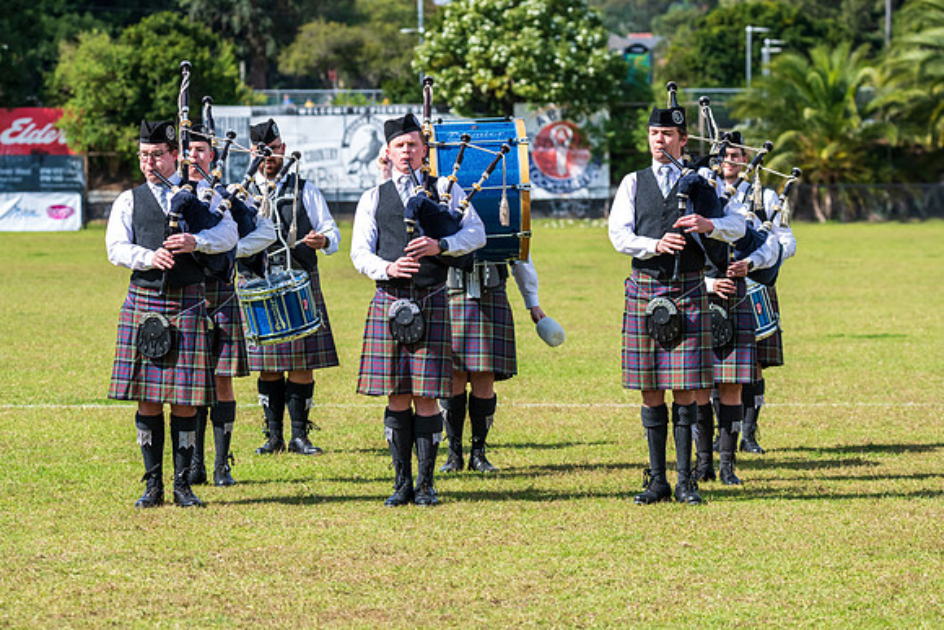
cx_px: 472
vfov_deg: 7.2
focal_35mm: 190
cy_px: 315
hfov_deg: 10.8
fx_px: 4983
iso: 800
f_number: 9
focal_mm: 190
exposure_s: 1/1600
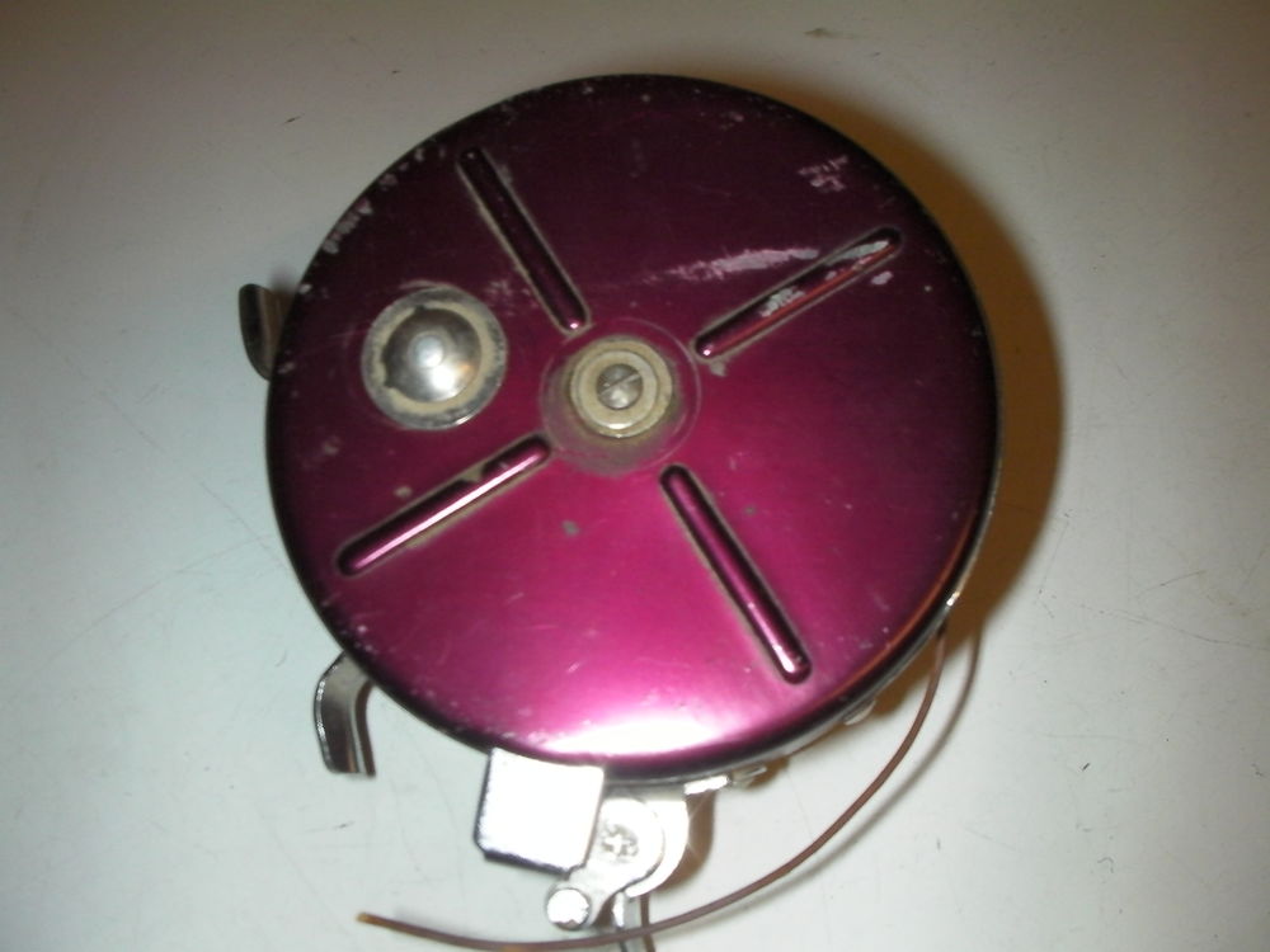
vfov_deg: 37.7
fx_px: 1394
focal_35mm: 38
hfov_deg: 49.0
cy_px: 476
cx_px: 635
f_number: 5.6
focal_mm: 6.3
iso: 200
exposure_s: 1/30
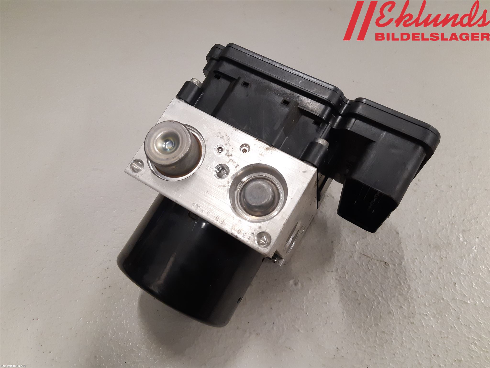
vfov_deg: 53.1
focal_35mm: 26
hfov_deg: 67.3
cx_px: 245
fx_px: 368
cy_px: 184
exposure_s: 1/50
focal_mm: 3.93
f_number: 1.7
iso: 200
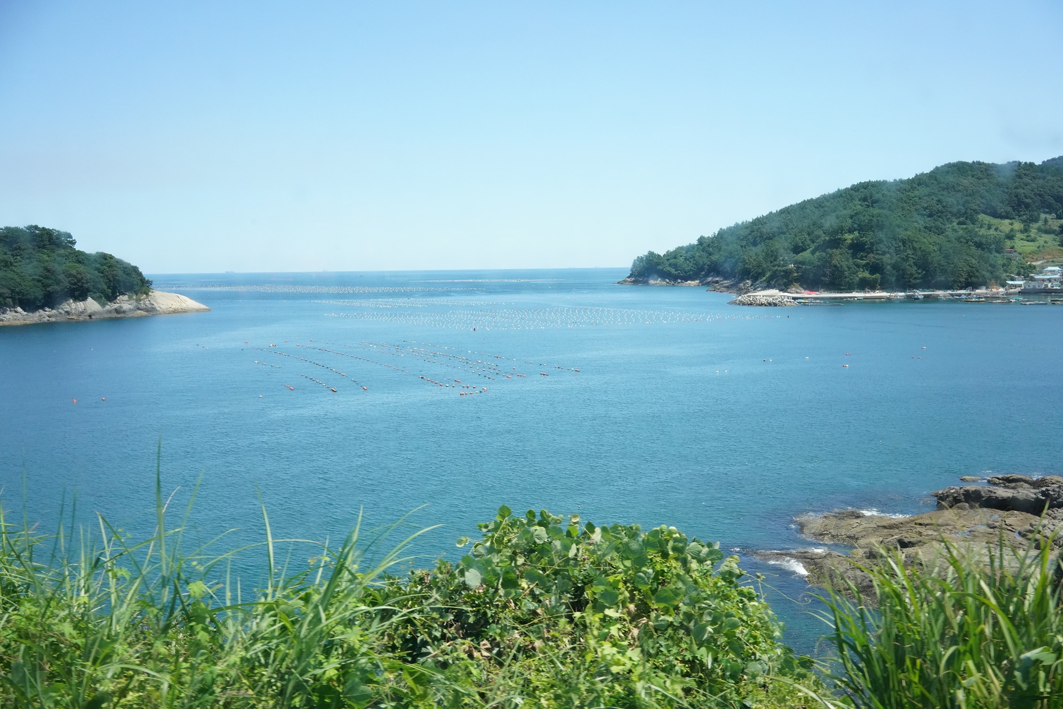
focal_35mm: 35
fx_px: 1034
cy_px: 354
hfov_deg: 54.4
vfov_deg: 37.9
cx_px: 532
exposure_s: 1/1000
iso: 3200
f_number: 14
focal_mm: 35
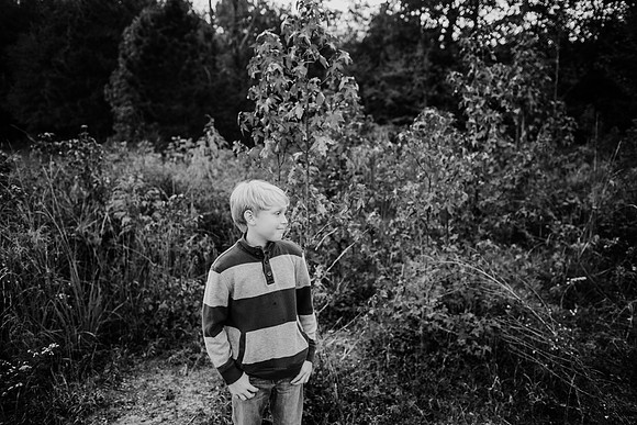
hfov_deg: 73.7
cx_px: 318
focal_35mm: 24
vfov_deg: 53.2
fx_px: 425
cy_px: 212
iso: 200
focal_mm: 24
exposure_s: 1/800
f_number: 2.5
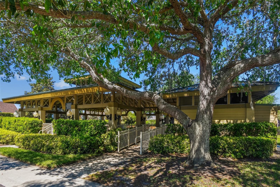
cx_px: 140
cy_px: 94
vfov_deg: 70.4
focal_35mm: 17
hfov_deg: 93.3
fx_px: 132
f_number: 7.1
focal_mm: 11.5
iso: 100
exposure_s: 1/200
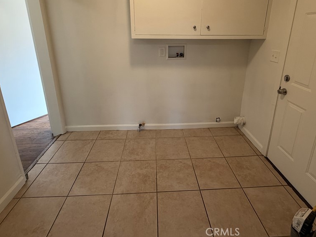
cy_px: 77
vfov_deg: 66.6
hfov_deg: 84.6
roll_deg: +0.3
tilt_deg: -14.7
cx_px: 164
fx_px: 173
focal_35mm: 19
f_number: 2.2
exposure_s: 1/120
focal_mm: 2.22
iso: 320
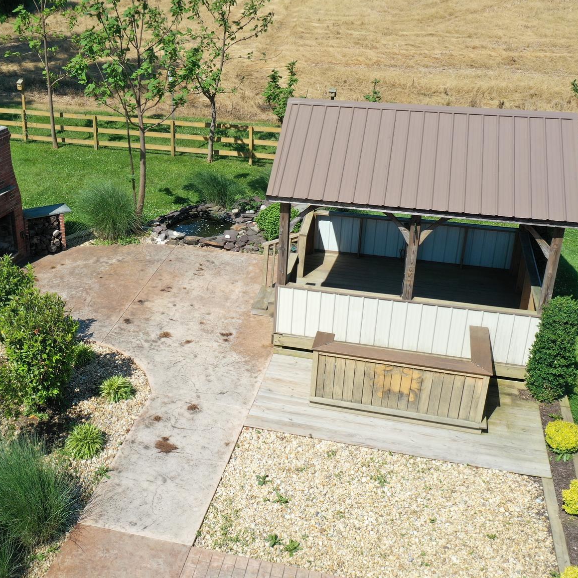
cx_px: 186
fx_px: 793
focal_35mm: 42
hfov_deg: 39.5
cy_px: 265
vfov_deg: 40.0
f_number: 5.6
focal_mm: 10.26
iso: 100
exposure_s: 1/400
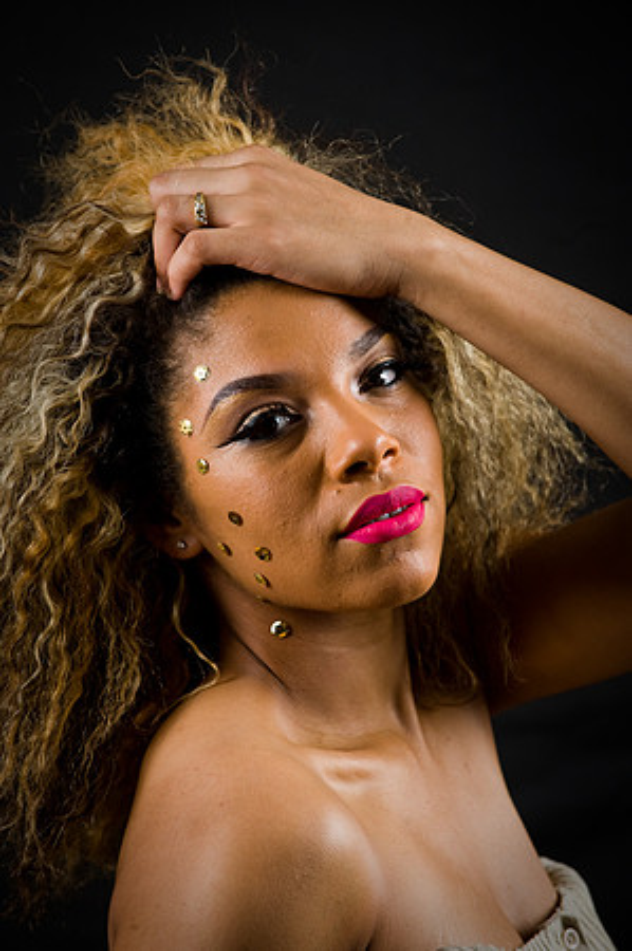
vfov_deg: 10.3
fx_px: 5278
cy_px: 476
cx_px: 316
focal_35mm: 200
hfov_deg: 6.9
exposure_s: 1/125
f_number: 5.6
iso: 200
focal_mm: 200
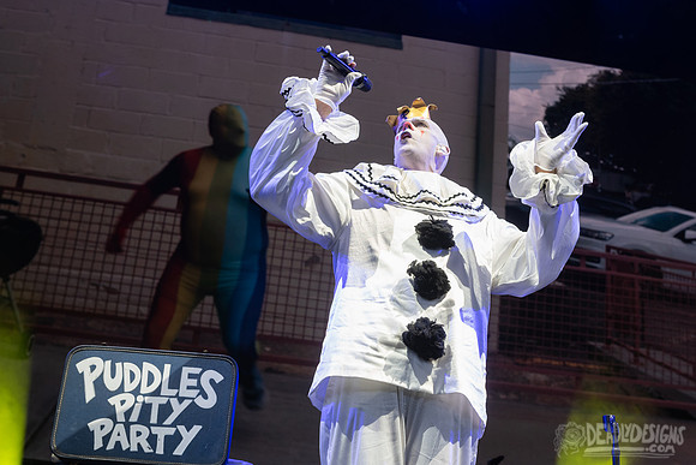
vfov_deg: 24.0
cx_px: 377
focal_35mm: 56
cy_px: 215
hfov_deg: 35.4
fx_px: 1091
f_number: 5
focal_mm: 52
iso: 640
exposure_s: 1/200
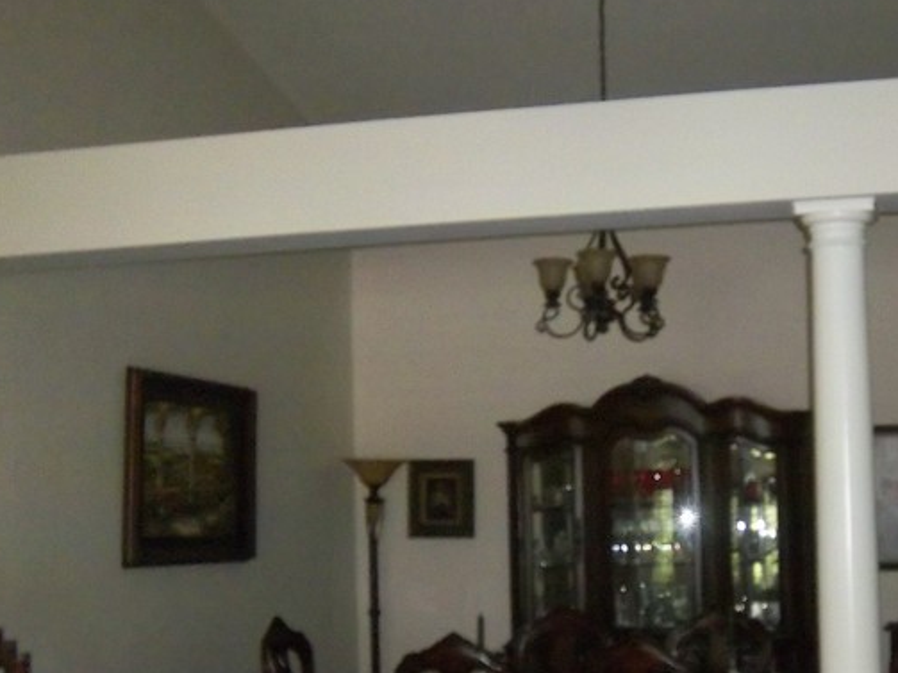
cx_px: 619
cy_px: 448
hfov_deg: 33.4
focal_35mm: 57
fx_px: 1478
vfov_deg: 25.5
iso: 400
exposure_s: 1/30
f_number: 3.5
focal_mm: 5.1
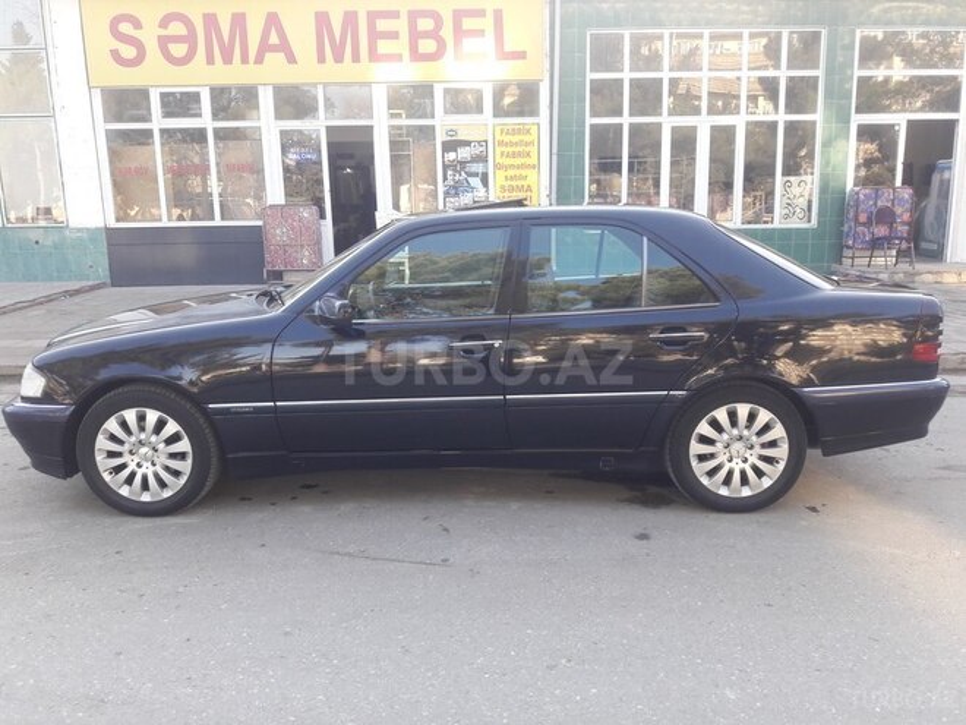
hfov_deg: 63.4
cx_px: 483
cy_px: 362
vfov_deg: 49.7
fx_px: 781
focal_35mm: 28
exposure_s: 1/100
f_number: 1.9
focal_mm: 3.7
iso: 40
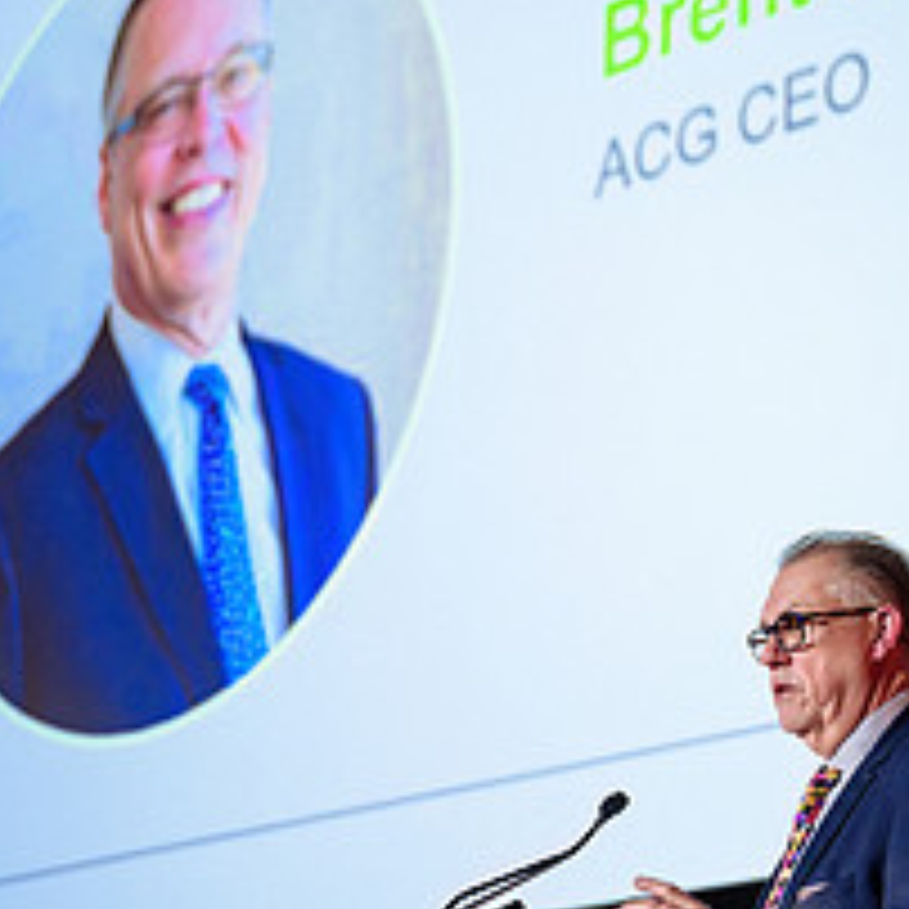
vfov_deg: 13.0
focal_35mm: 134
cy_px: 529
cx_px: 468
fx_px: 3981
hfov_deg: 13.0
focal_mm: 55
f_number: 3.2
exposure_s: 1/100
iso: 1000
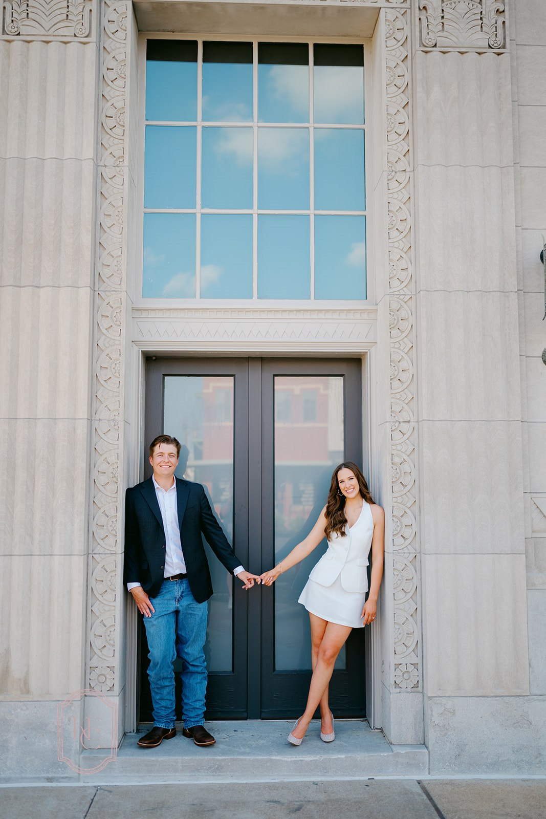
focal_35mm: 35
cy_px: 410
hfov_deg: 37.9
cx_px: 273
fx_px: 796
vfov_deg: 54.4
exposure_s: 1/2500
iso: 200
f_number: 1.2
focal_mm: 35
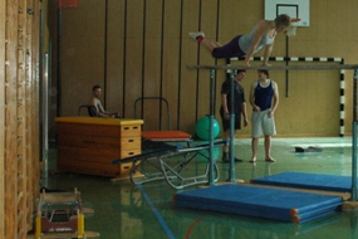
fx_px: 736
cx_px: 278
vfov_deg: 18.3
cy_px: 63
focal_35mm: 74
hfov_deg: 26.9
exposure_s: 1/320
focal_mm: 22
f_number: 9
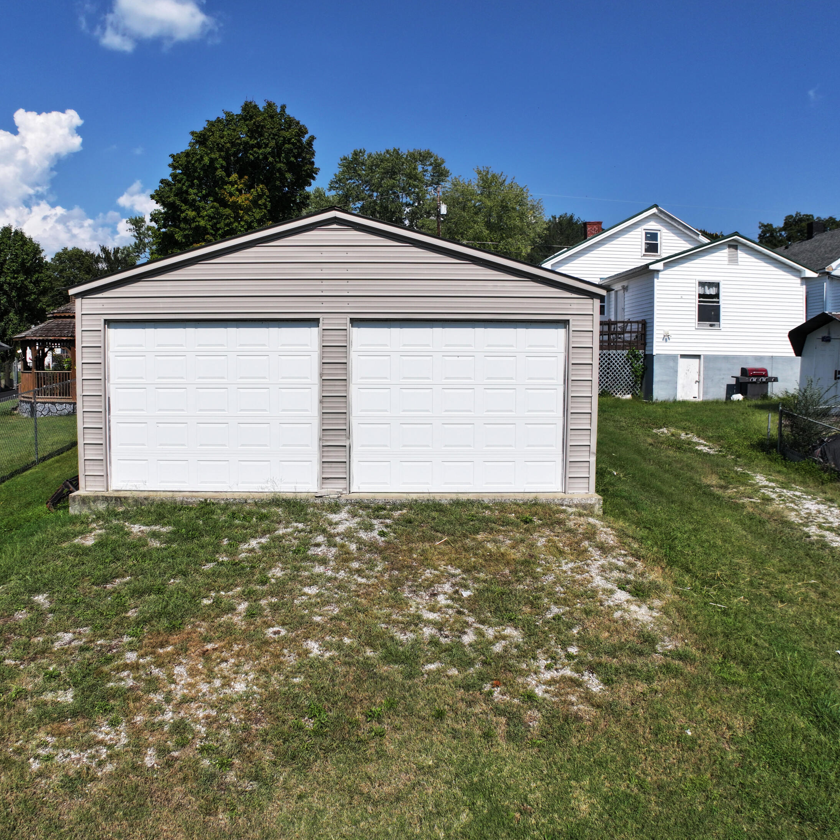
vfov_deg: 55.6
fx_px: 796
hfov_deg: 55.5
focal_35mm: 29
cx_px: 373
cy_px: 415
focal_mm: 12.29
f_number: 2.8
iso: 110
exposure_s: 1/3200
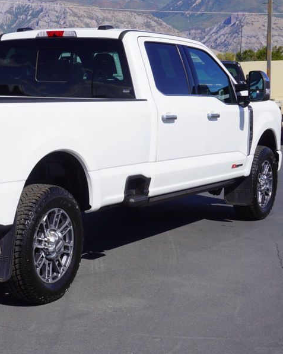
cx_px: 8
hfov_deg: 18.8
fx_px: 835
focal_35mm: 80
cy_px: 163
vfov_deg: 23.9
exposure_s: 1/200
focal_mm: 33
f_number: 11
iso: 100
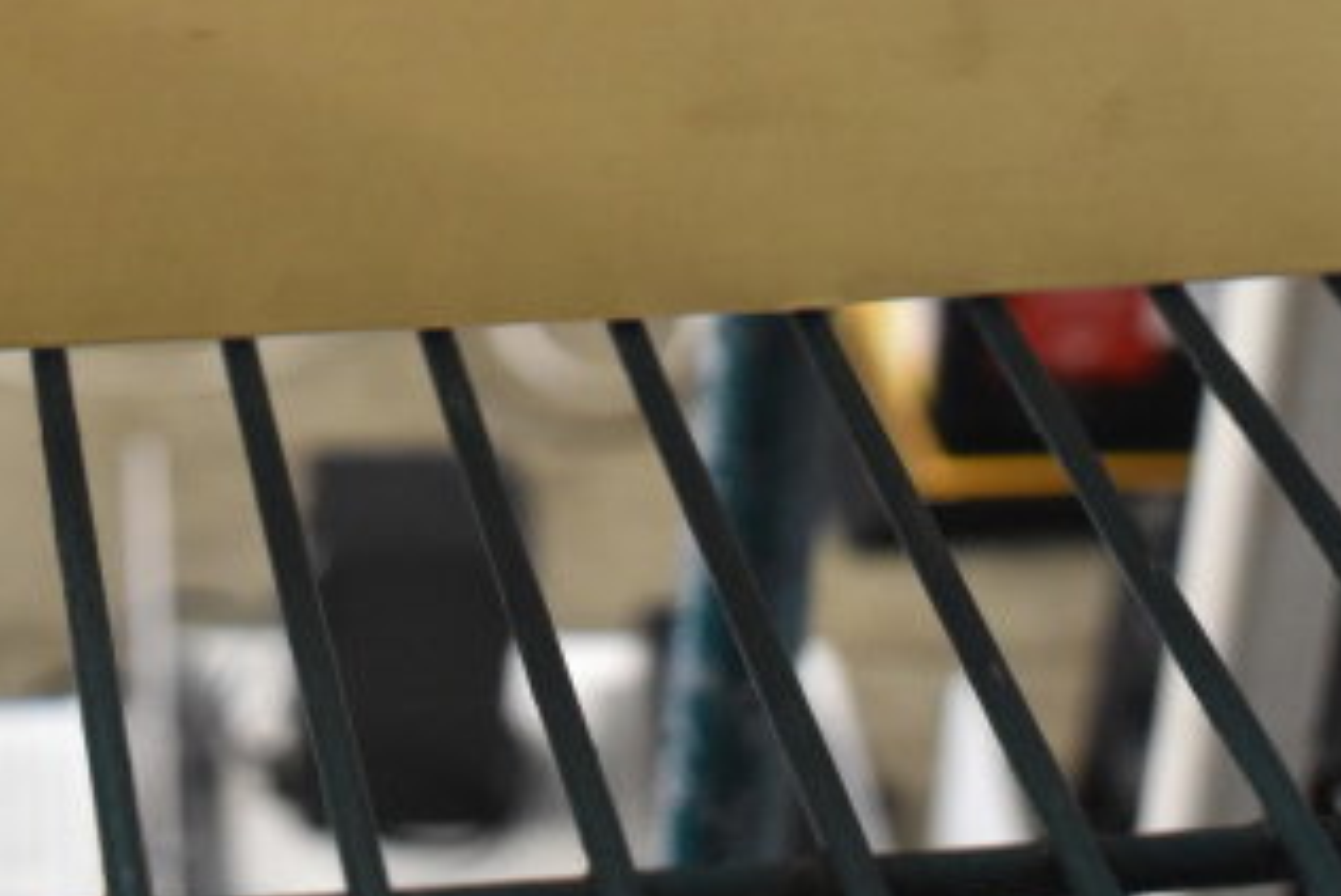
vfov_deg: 11.5
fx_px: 4041
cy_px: -851
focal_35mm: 108
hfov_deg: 18.8
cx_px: 509
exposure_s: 1/40
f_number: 4
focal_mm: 25
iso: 1800
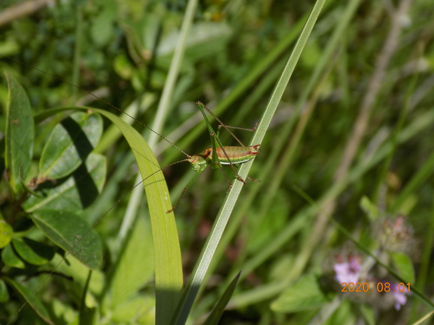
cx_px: 217
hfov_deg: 16.7
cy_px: 162
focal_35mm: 118
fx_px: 1480
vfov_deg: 12.6
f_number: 4.8
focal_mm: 20.9
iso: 80
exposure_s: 1/500
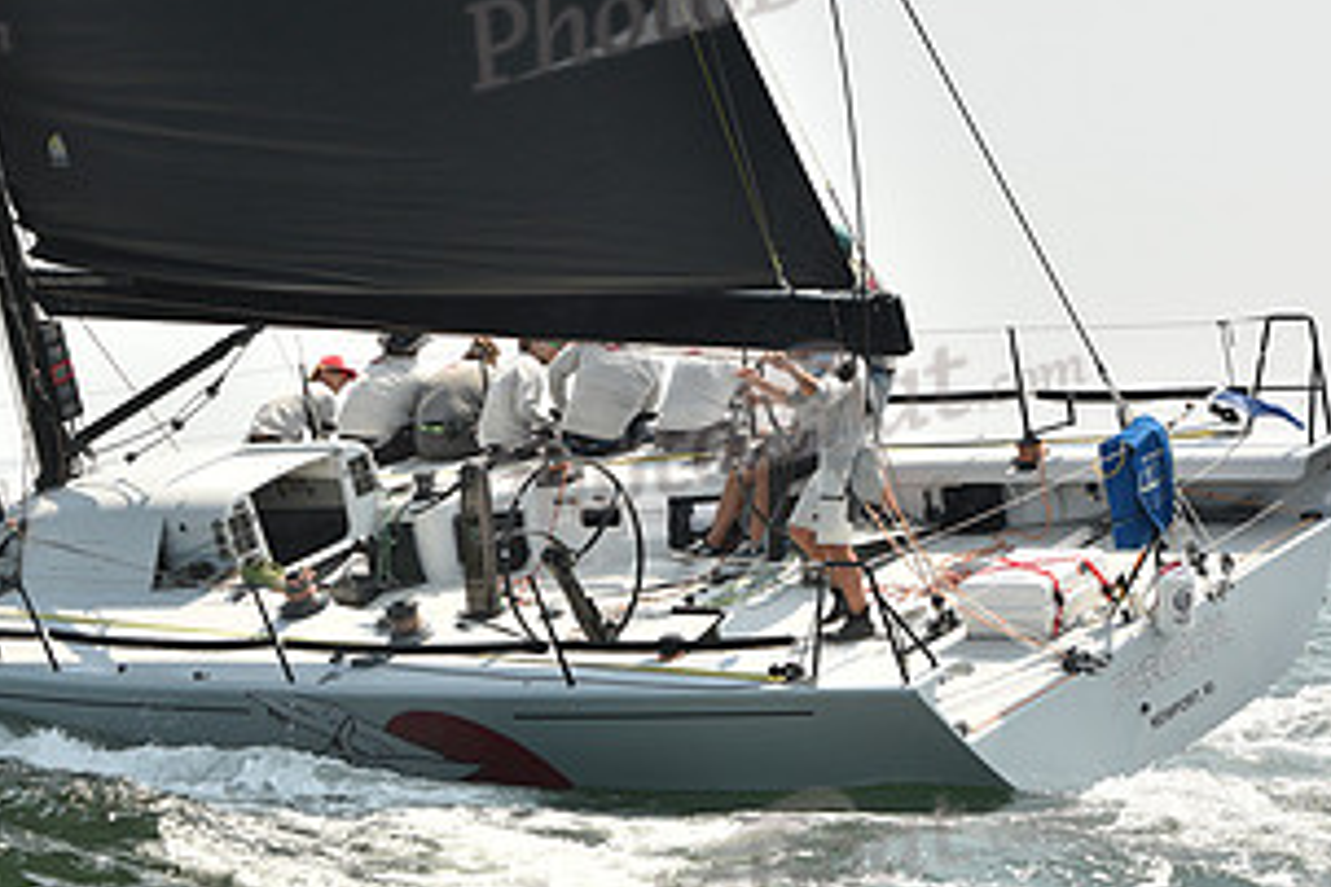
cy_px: 266
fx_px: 4954
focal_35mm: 134
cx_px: 242
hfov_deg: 15.2
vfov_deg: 10.2
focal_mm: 70
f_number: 7.1
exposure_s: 1/800
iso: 250
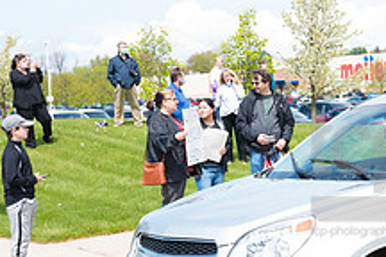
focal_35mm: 102
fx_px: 1094
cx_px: 366
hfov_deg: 19.6
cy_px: 174
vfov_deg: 13.4
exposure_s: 1/800
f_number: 7.1
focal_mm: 38
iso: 1000
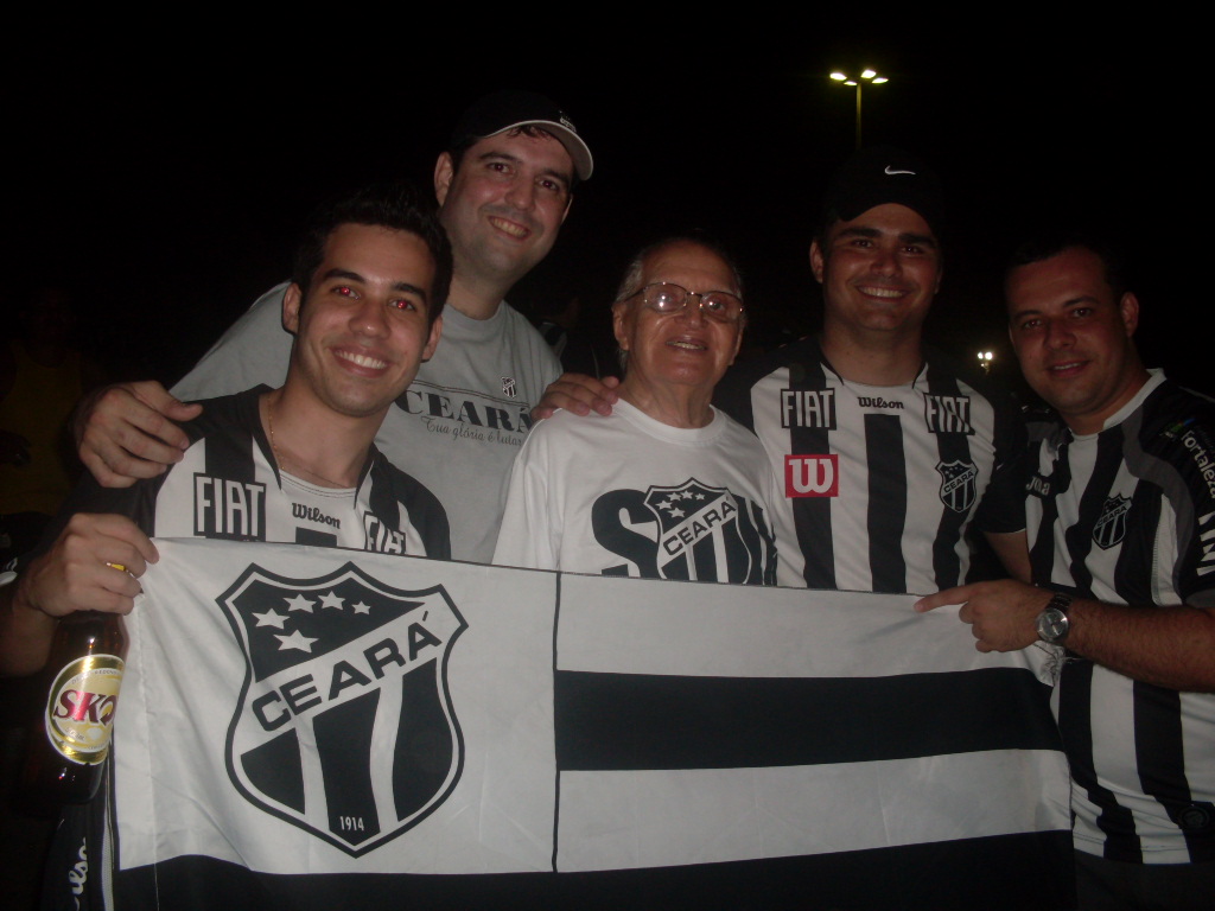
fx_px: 1334
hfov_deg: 49.0
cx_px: 608
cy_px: 456
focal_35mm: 38
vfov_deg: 37.7
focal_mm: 6.3
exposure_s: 1/45
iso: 100
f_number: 2.8
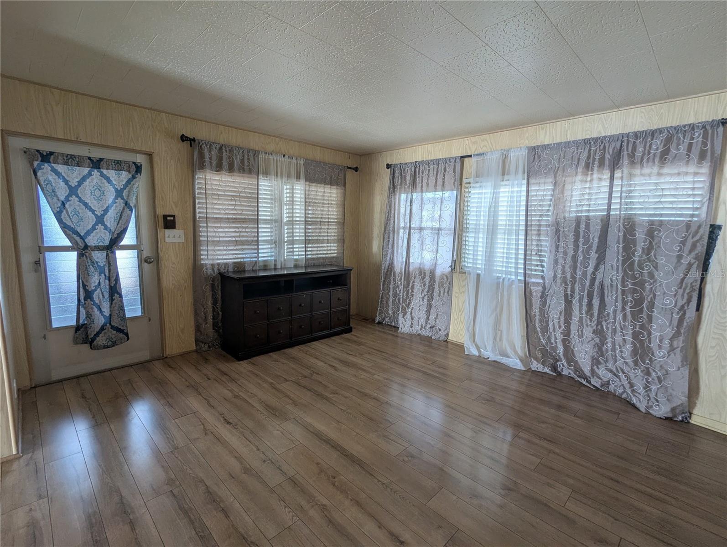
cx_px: 364
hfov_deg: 94.4
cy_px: 274
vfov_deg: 78.2
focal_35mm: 16
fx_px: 336
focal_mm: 2.35
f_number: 2.2
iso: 51
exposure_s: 1/68.6
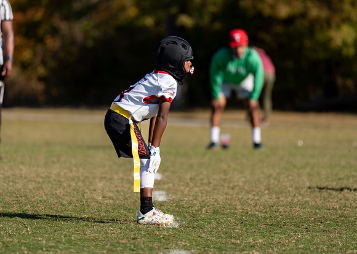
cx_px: 159
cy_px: 116
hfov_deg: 8.1
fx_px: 2519
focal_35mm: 248
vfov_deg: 5.8
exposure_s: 1/3200
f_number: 2.8
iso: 160
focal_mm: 200
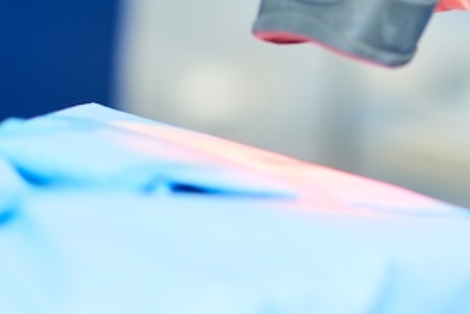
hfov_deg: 7.8
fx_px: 3383
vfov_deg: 5.3
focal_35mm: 259
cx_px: 701
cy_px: -44
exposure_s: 1/100
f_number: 1.8
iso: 160
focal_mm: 85
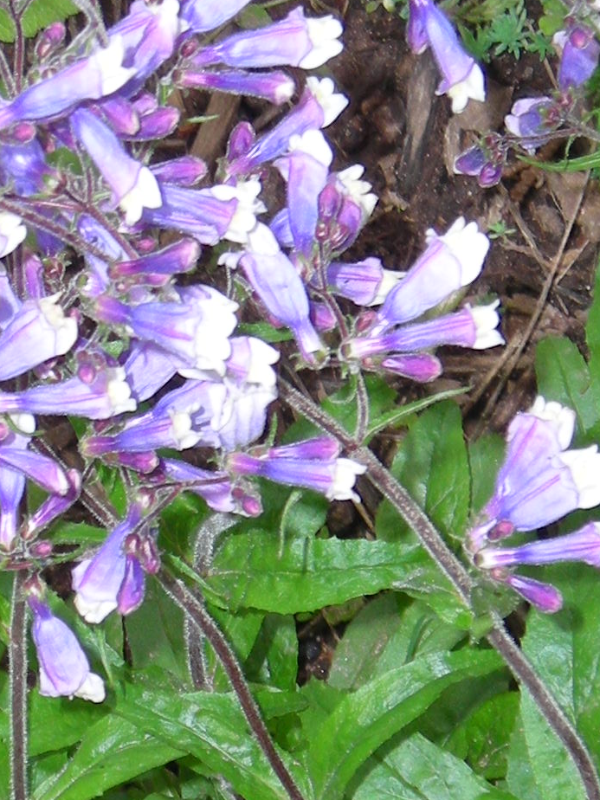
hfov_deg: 7.5
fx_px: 4576
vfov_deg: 9.9
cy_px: 790
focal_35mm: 198
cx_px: 47
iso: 90
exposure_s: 1/120
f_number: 3.9
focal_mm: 10.8
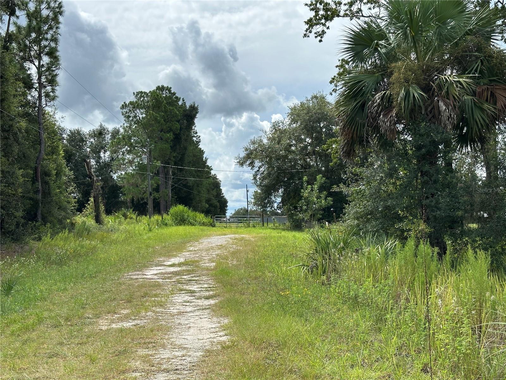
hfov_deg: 39.7
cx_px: 253
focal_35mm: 48
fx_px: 702
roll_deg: +1.3
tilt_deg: +3.1
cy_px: 190
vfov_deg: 30.3
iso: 64
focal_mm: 6.86
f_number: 1.78
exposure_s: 1/3257
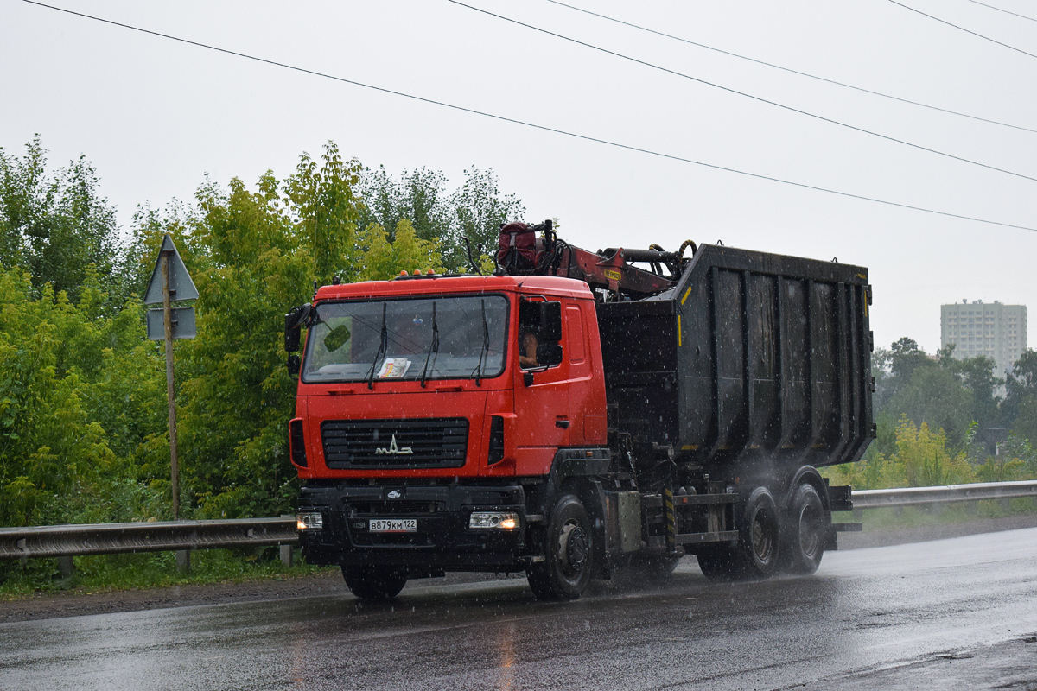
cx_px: 518
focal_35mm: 82
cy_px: 346
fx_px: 2376
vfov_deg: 16.6
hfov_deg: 24.6
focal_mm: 55
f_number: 5.6
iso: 800
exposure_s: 1/640
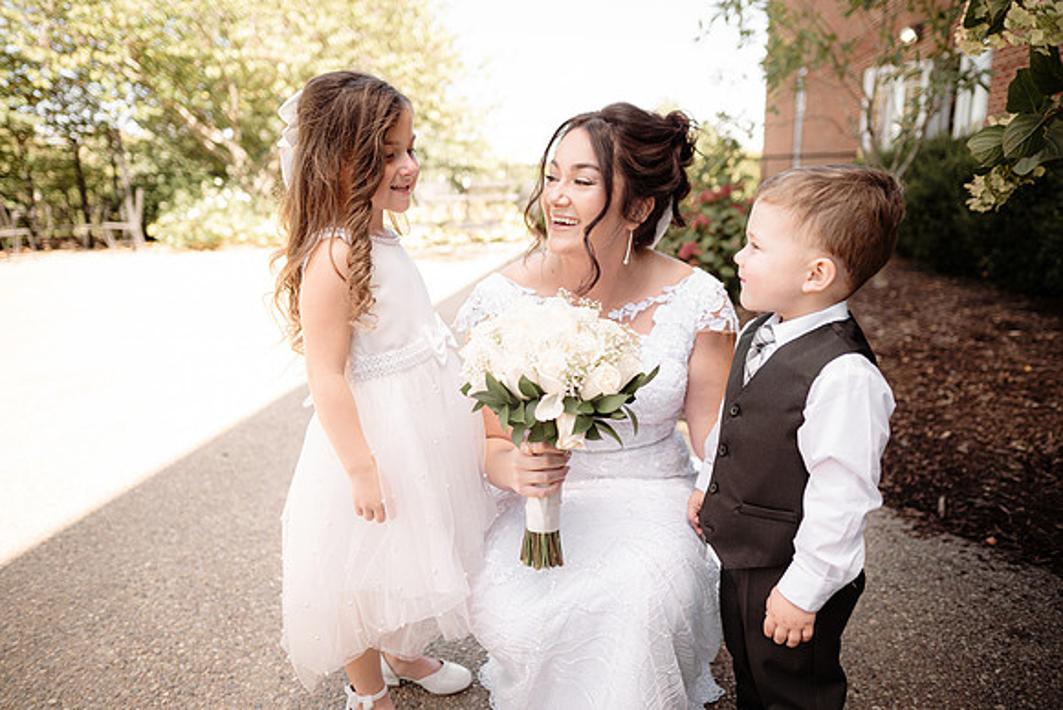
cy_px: 355
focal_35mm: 24
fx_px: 709
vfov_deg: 53.2
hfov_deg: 73.7
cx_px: 532
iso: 125
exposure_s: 1/500
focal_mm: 24
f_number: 2.2
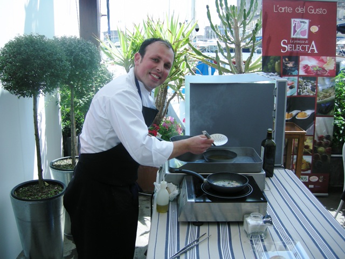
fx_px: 359
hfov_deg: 51.4
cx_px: 172
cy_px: 130
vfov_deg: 39.7
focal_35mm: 36
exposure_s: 1/300
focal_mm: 7.5
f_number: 2.7
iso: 64
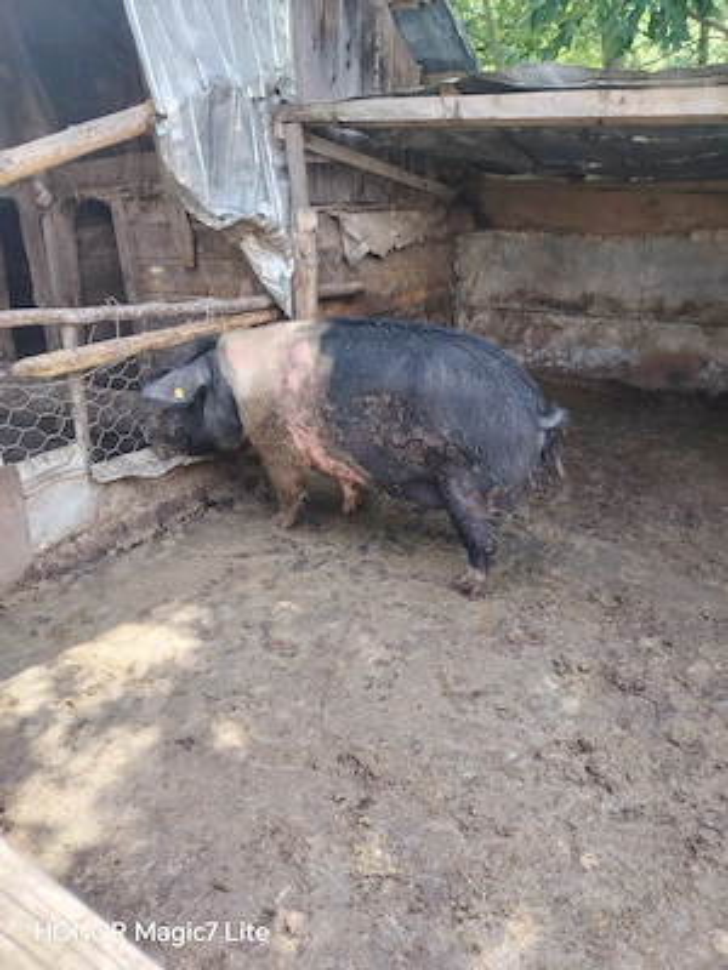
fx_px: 673
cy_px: 485
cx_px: 364
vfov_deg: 71.6
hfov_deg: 56.8
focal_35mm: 24
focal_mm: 5.25
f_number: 1.75
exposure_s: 1/900
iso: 878
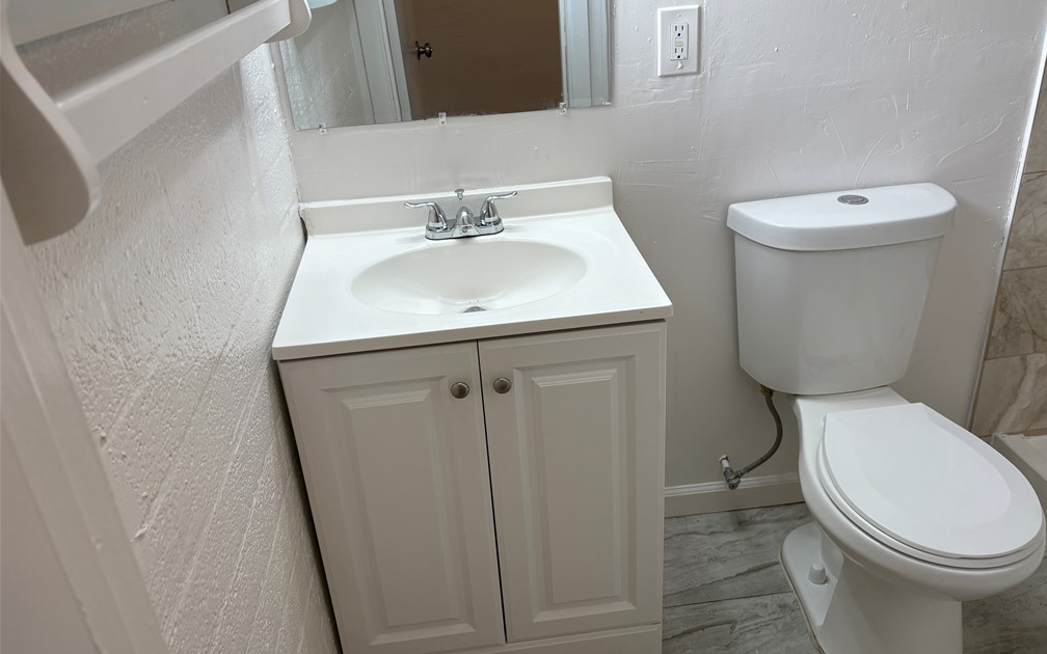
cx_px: 531
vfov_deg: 44.5
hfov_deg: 66.5
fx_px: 799
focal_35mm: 28
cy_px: 302
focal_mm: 5.96
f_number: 1.6
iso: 80
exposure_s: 1/120
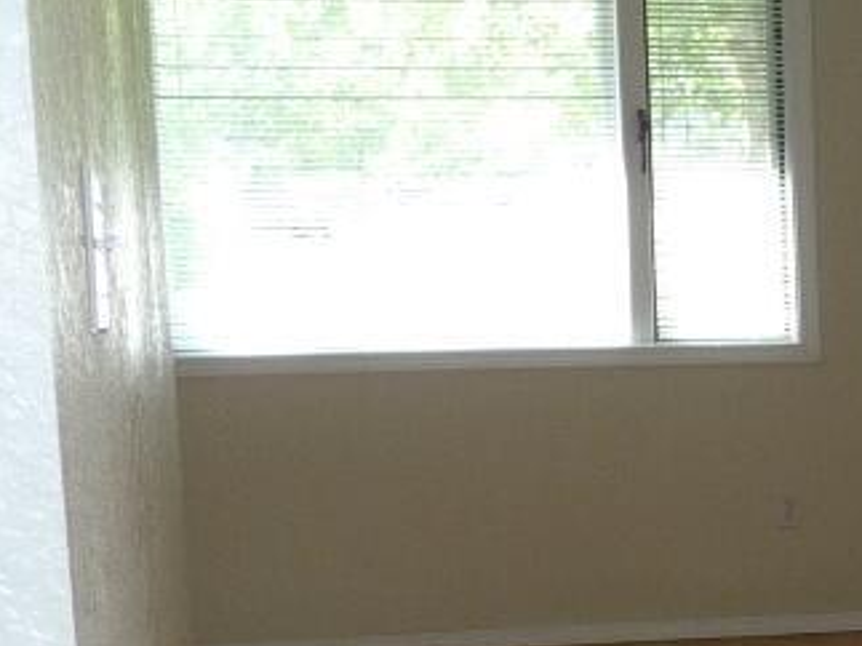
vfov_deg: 13.8
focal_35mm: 105
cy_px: 733
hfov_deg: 17.2
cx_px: 1225
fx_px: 2614
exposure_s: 1/30
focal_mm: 4.7
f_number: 3.3
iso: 100
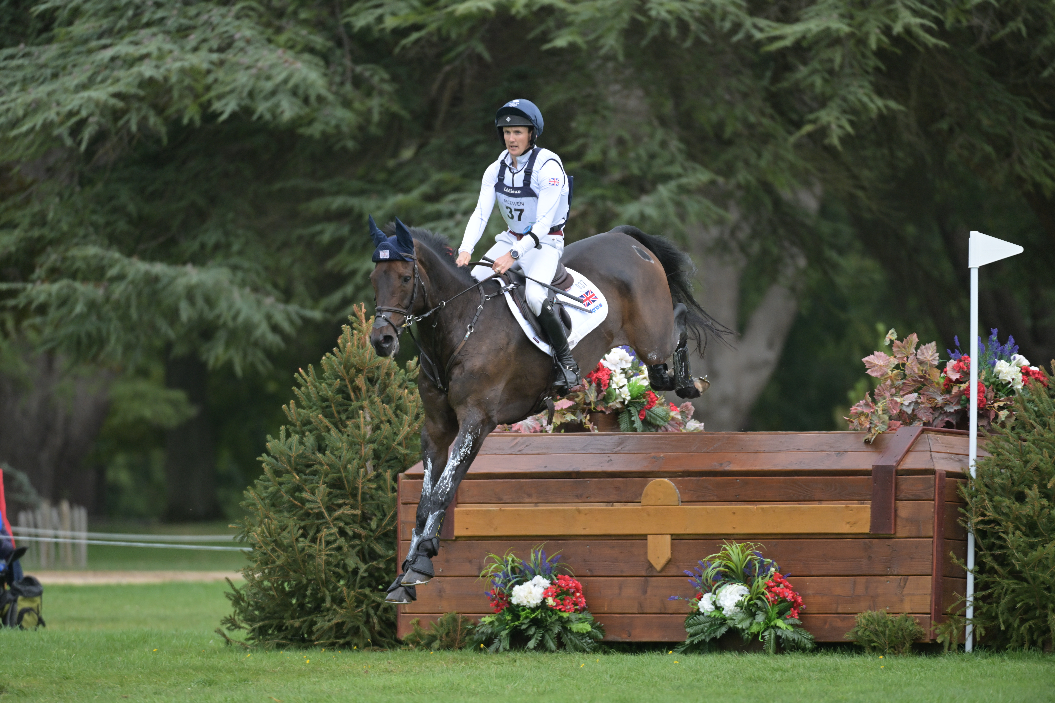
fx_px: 11135
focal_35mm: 380
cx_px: 528
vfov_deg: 3.6
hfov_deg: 5.4
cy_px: 352
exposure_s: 1/1250
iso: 1400
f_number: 4.5
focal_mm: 380
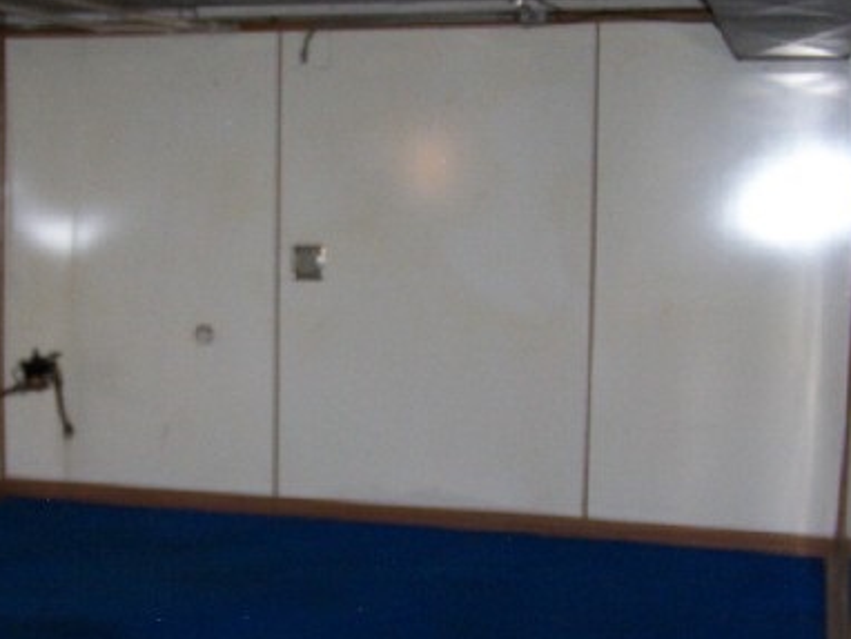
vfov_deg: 22.9
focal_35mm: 64
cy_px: 377
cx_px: 272
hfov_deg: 30.0
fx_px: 1574
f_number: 2.8
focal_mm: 6.3
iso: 140
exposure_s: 1/60
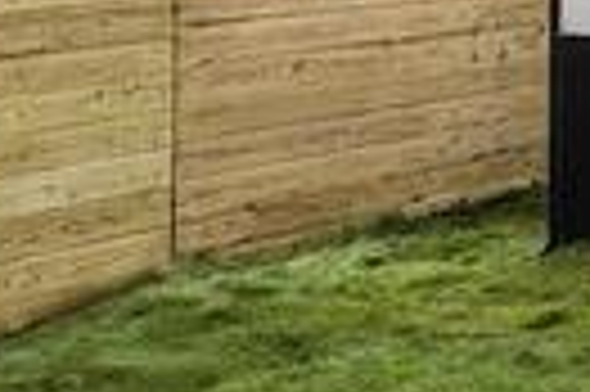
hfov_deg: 9.3
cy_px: -176
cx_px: 1806
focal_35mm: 172
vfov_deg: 7.8
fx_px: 2815
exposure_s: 1/120
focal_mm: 8.38
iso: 100
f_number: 2.8
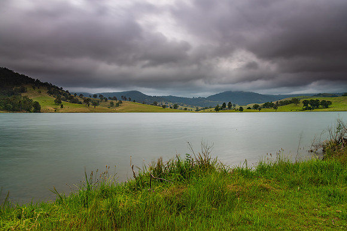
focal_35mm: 25
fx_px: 237
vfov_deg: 52.0
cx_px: 174
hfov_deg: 72.4
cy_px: 116
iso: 80
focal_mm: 24
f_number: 9
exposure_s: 4
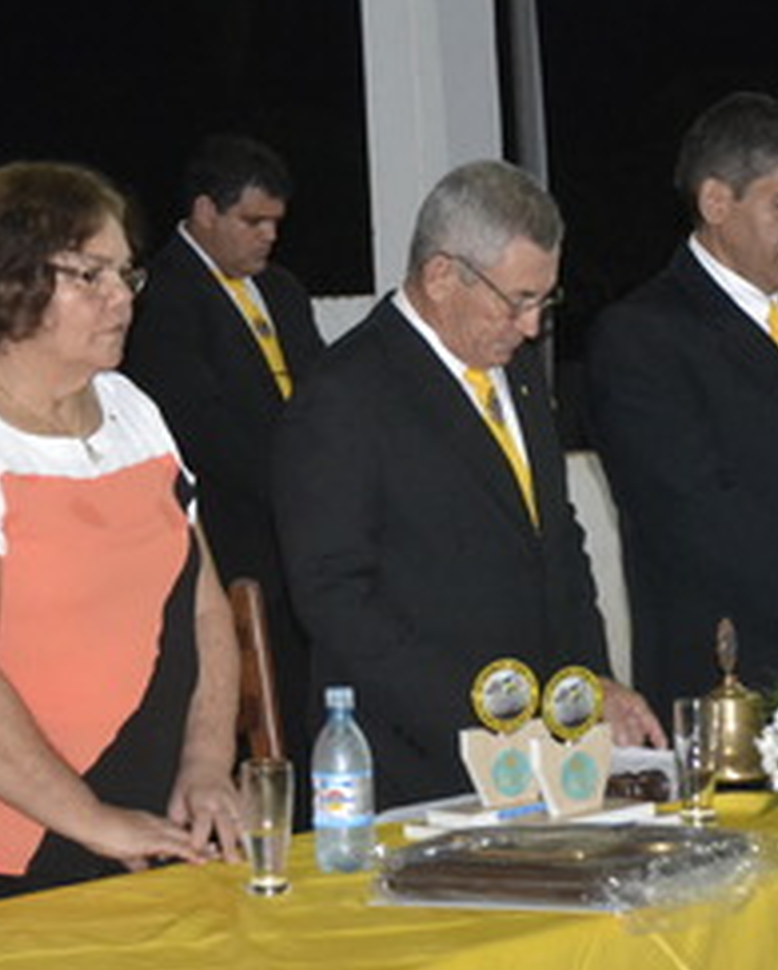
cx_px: 385
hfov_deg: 10.4
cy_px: 351
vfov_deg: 12.9
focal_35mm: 149
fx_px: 4281
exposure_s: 1/60
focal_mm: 52
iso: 3200
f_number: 5
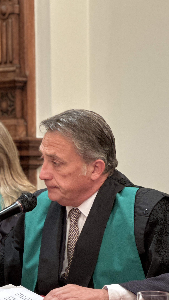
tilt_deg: -1.3
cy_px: 196
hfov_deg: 9.3
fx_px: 1035
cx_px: 51
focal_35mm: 130
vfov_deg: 16.5
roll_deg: -0.4
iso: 400
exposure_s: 1/17
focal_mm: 9
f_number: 2.8
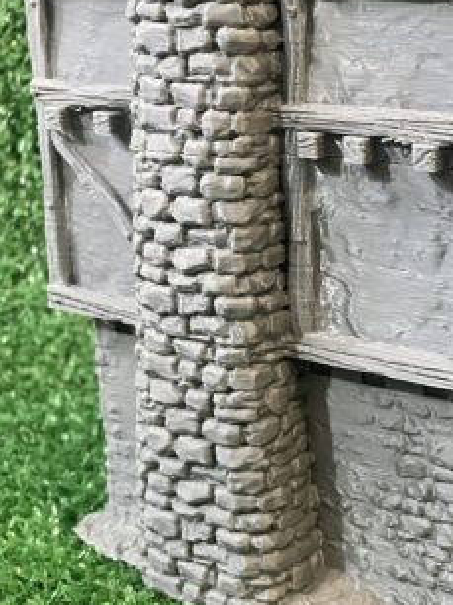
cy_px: 324
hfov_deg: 20.9
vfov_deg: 28.6
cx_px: 451
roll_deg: -0.8
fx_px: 1188
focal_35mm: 68
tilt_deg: -15.0
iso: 400
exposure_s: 1/60
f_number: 1.6
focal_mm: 4.2
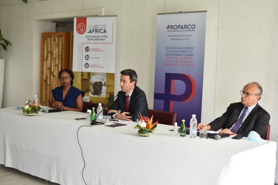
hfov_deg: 37.5
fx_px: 409
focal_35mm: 53
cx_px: 145
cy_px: 95
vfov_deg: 25.5
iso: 100
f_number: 2.5
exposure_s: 1/80
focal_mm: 50
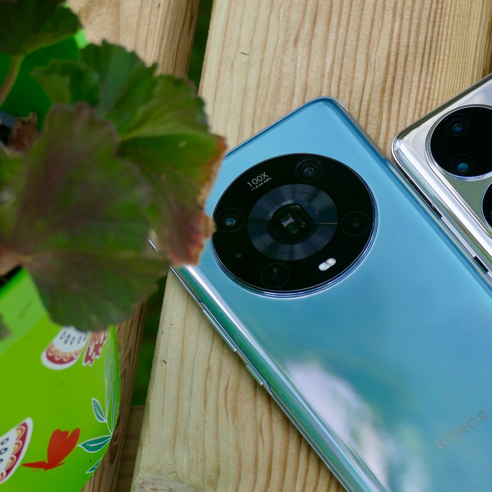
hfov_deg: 6.4
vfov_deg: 6.4
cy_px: 273
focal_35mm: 275
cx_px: 404
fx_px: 4422
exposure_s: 1/500
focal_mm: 59.97
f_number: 4.5
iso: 125
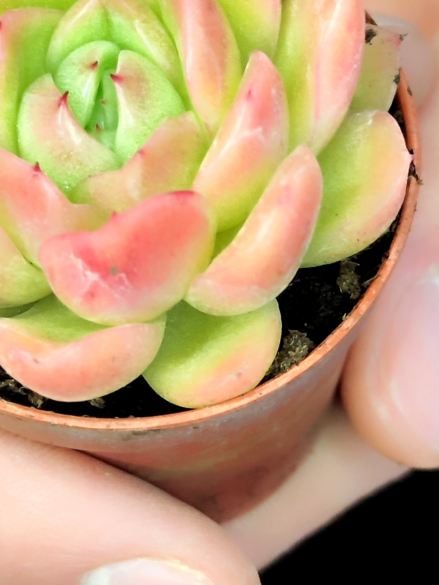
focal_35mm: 70
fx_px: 1184
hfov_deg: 20.9
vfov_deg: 27.6
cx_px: 134
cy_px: 196
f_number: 1.69
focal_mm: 7.01
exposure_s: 1/50
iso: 1209
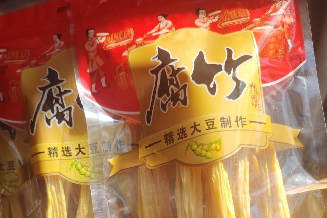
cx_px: 150
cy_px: 252
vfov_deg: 28.9
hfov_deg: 47.4
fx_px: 372
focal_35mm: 41
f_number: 1.75
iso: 344
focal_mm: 5.25
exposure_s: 1/900
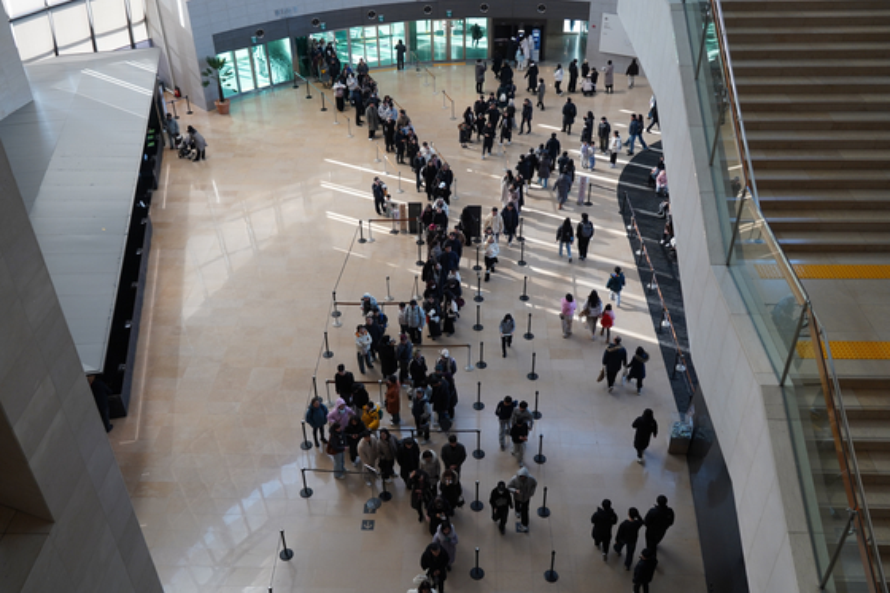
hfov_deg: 58.7
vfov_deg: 41.1
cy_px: 296
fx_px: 791
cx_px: 445
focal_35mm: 32
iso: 500
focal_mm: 32
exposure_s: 1/160
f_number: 4
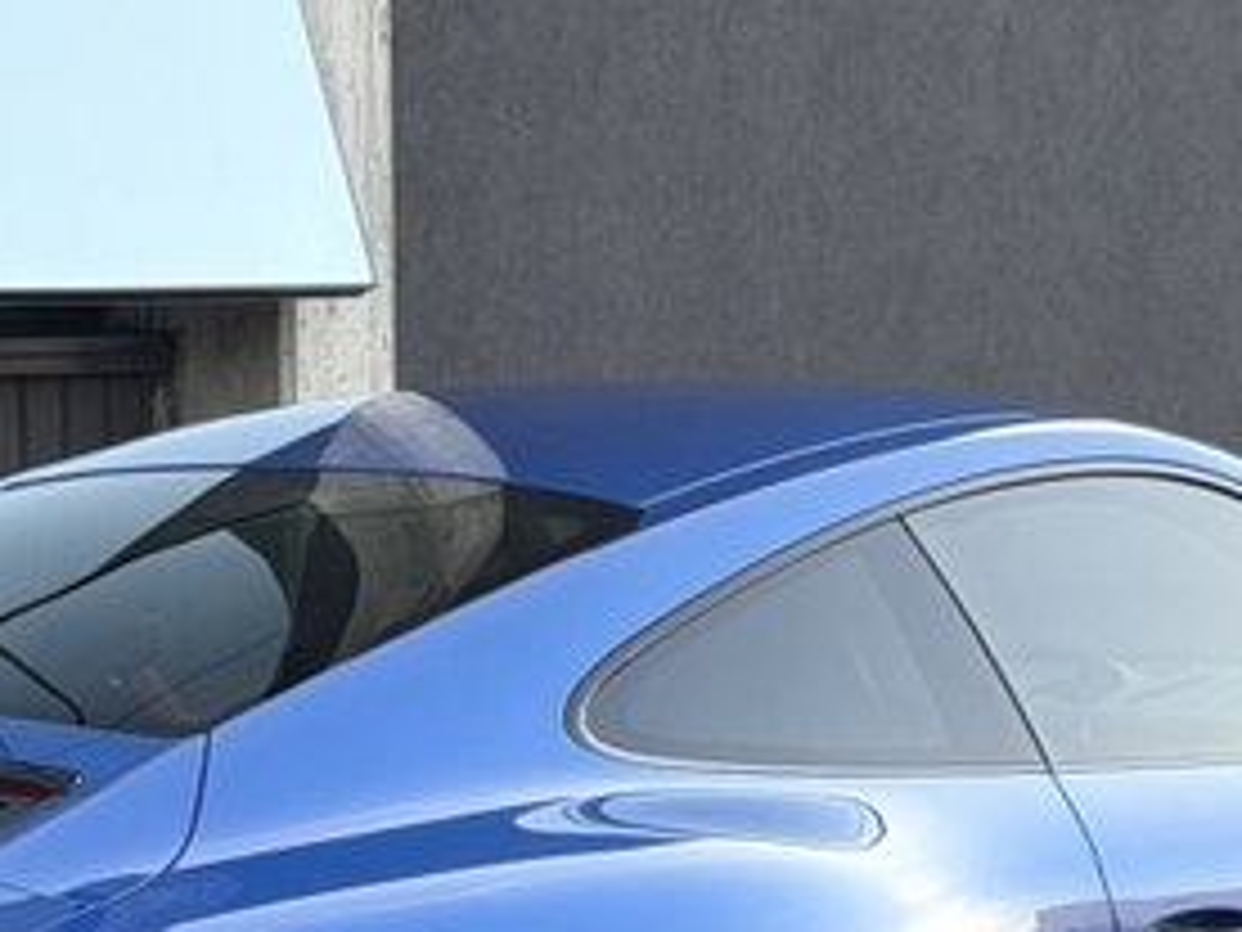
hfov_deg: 11.1
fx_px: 6387
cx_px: 639
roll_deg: +0.4
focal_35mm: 178
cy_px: 1076
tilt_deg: -7.8
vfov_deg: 8.3
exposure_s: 1/359
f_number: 1.78
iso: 64
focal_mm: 6.76
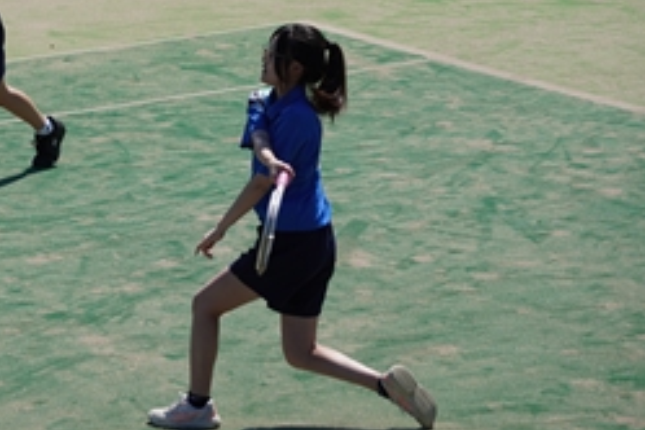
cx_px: 155
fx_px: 3580
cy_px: 119
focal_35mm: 200
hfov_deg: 10.3
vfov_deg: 6.9
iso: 100
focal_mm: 83
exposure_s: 1/1000
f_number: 5.6
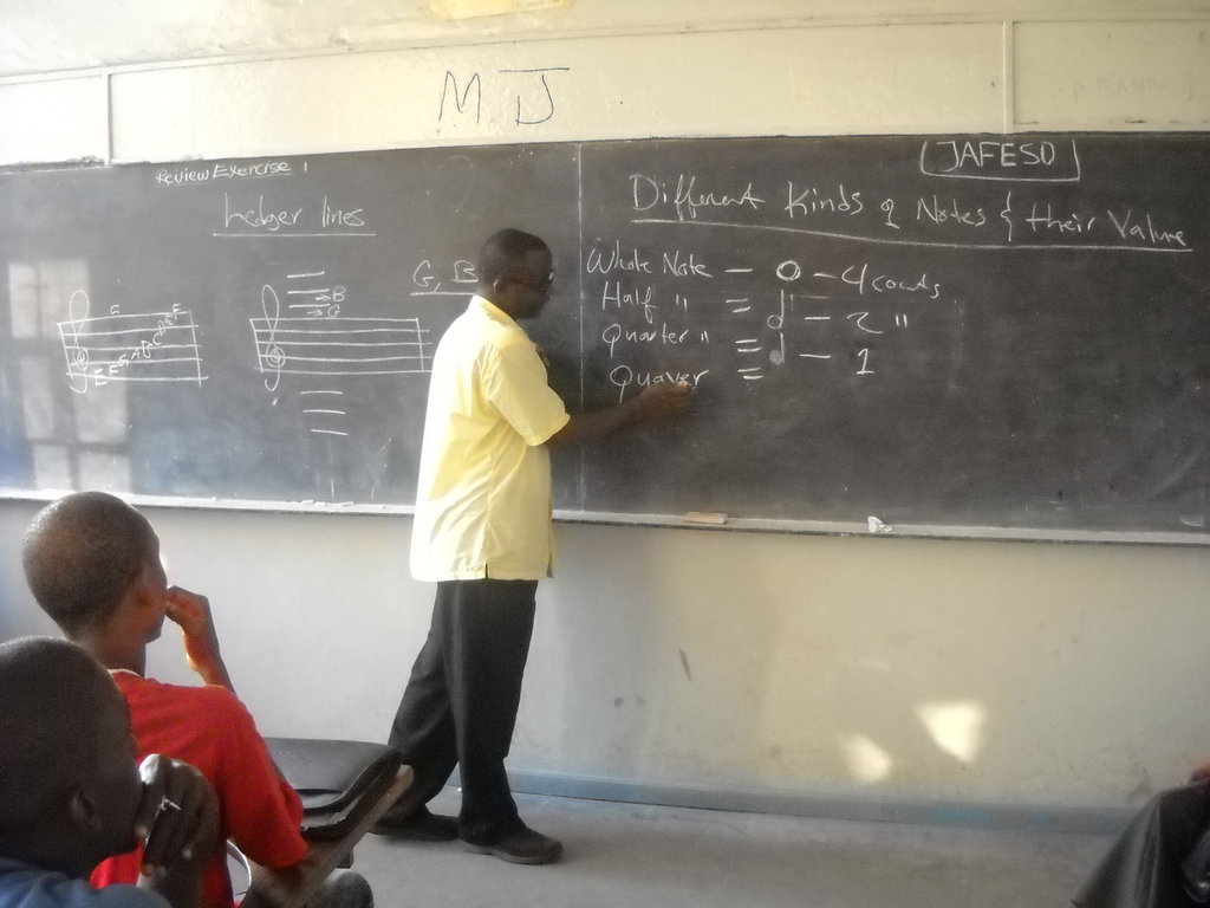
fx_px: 1433
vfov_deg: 35.1
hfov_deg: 45.8
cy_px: 454
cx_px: 605
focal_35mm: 41
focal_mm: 6.72
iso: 800
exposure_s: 1/154
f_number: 3.1
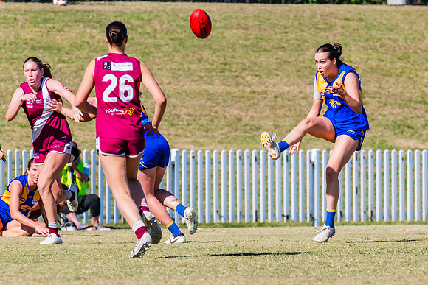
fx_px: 7755
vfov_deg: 2.1
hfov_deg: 3.2
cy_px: 169
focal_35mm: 652
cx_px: 322
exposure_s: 1/1600
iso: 800
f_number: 10
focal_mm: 420
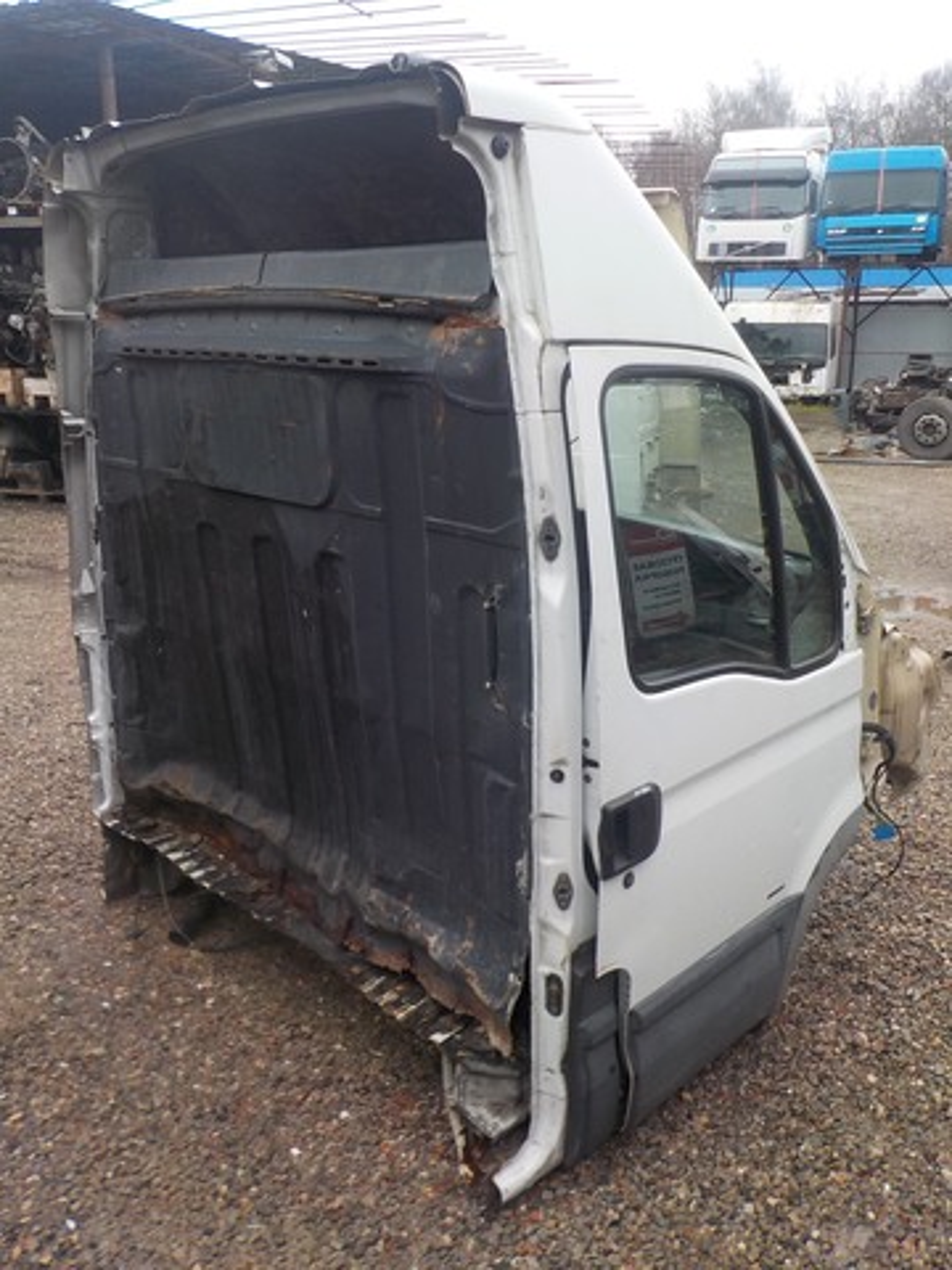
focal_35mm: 30
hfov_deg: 46.8
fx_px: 1100
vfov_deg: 60.0
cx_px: 476
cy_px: 635
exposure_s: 1/50
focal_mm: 4.1
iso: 125
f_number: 3.3
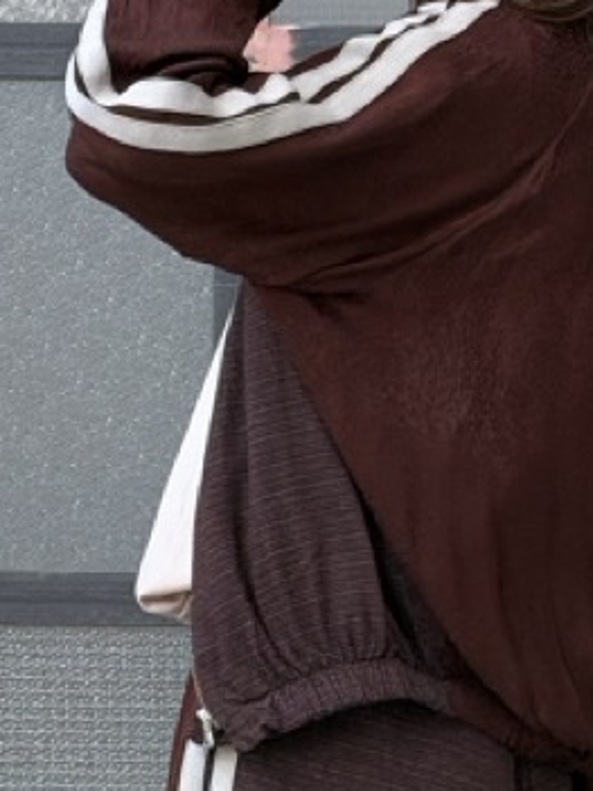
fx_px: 4000
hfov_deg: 8.5
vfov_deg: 11.2
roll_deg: -0.2
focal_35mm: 175
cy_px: 741
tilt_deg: -1.4
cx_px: 320
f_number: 1.78
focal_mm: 6.76
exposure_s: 1/60
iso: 200
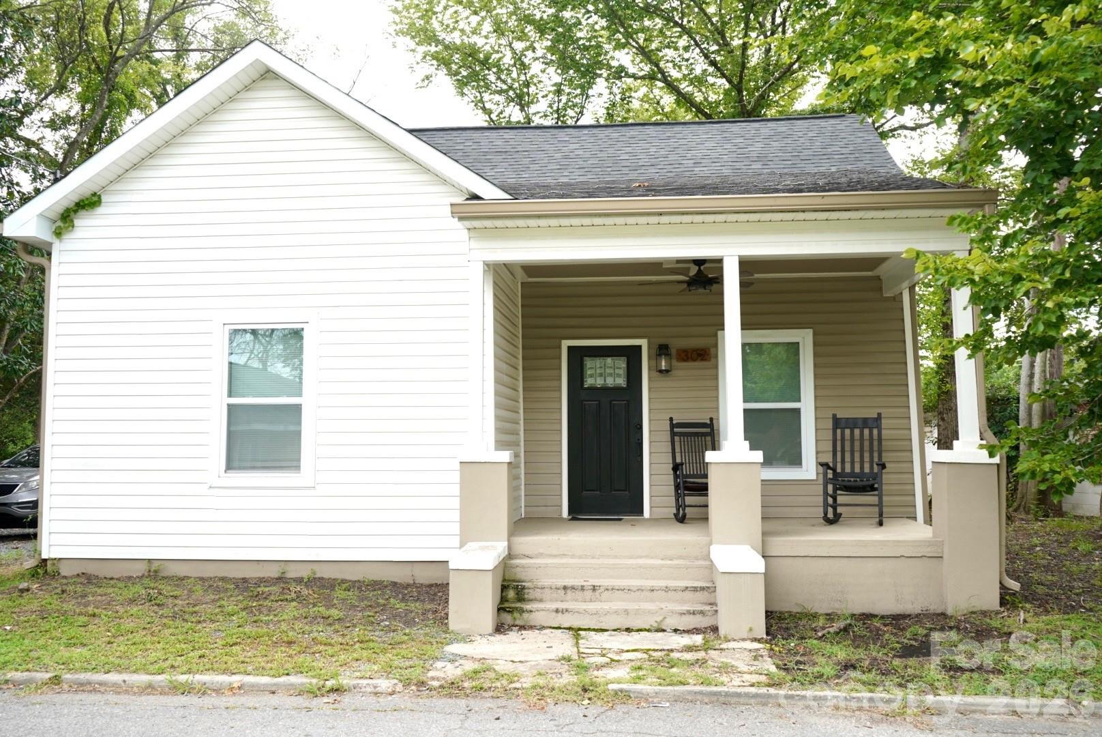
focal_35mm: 31
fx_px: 950
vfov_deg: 42.4
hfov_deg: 60.2
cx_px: 551
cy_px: 368
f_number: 6.3
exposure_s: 1/60
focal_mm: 31
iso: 100
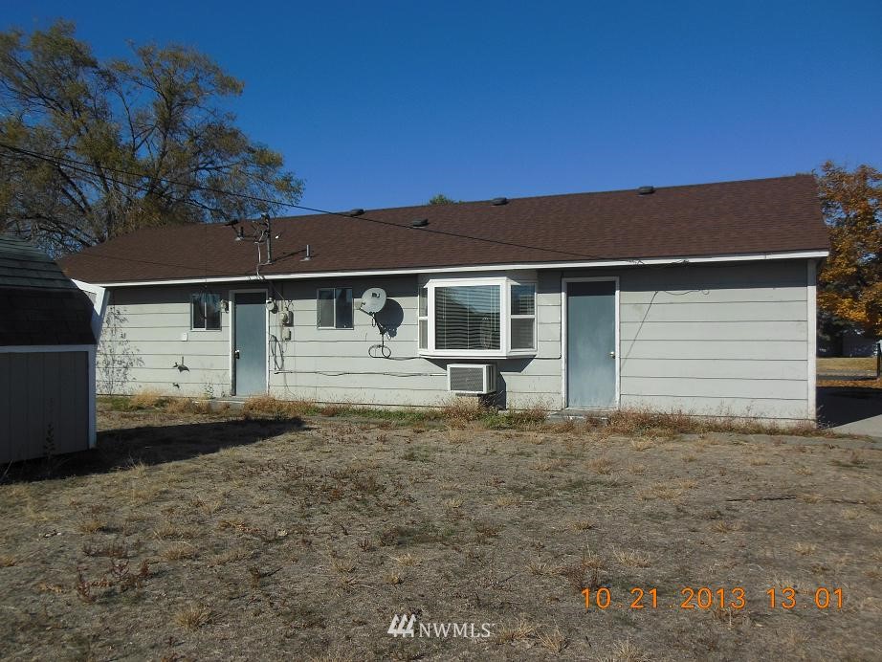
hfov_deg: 61.6
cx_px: 441
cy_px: 331
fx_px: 739
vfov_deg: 48.2
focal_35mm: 29
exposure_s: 1/800
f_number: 6.7
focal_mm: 5.2
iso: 125
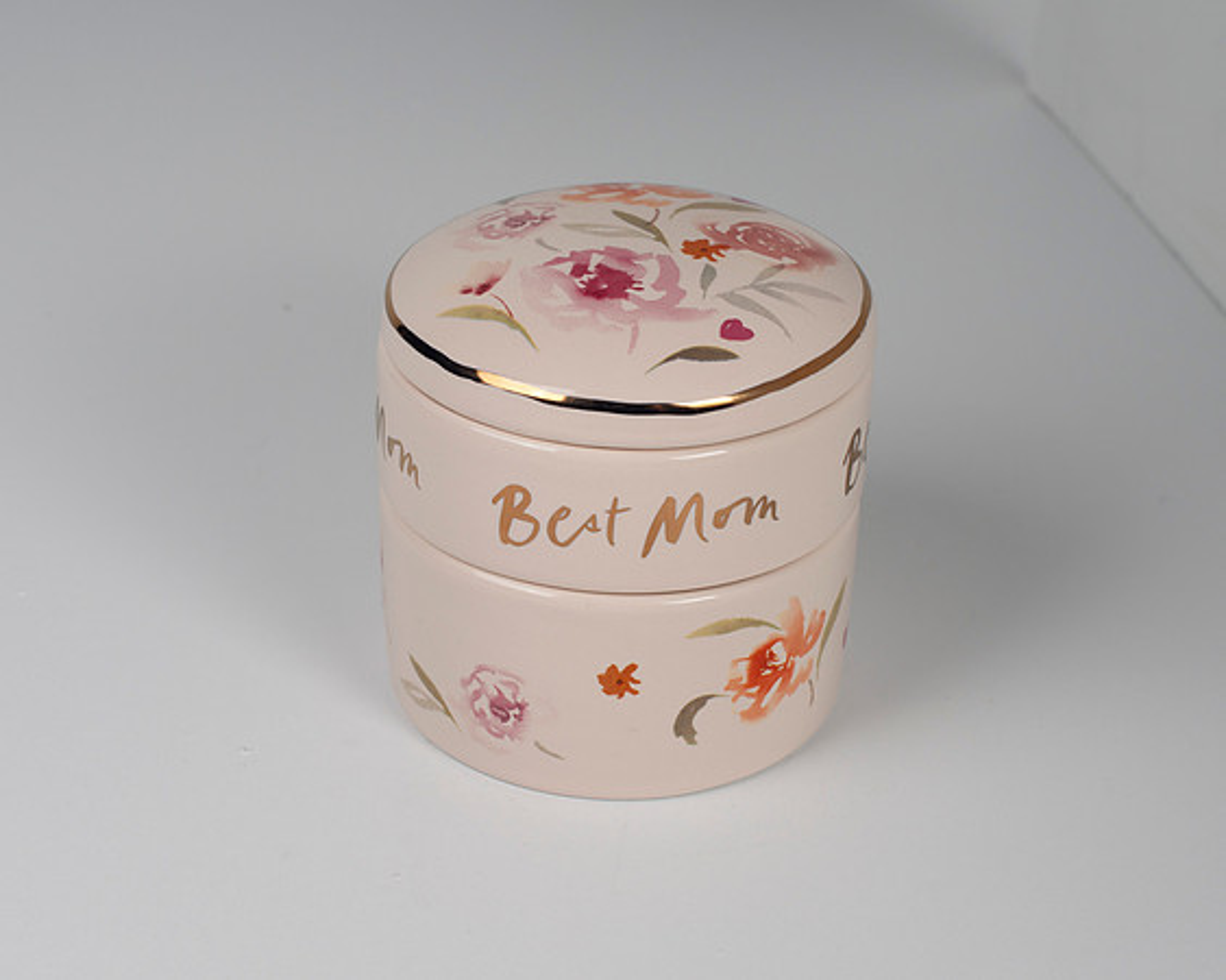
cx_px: 530
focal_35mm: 70
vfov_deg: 21.8
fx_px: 2540
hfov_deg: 27.1
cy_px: 492
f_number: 9
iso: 200
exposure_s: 1/200
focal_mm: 50
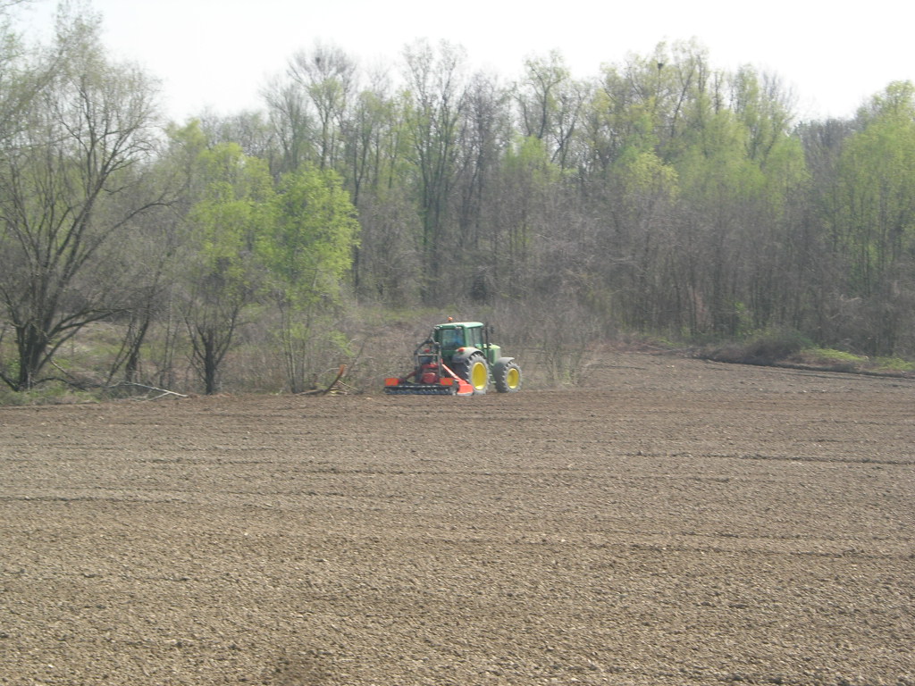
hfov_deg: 17.4
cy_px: 343
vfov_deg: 13.1
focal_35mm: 113
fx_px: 2987
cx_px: 458
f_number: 8.2
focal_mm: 23.4
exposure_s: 1/110
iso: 64
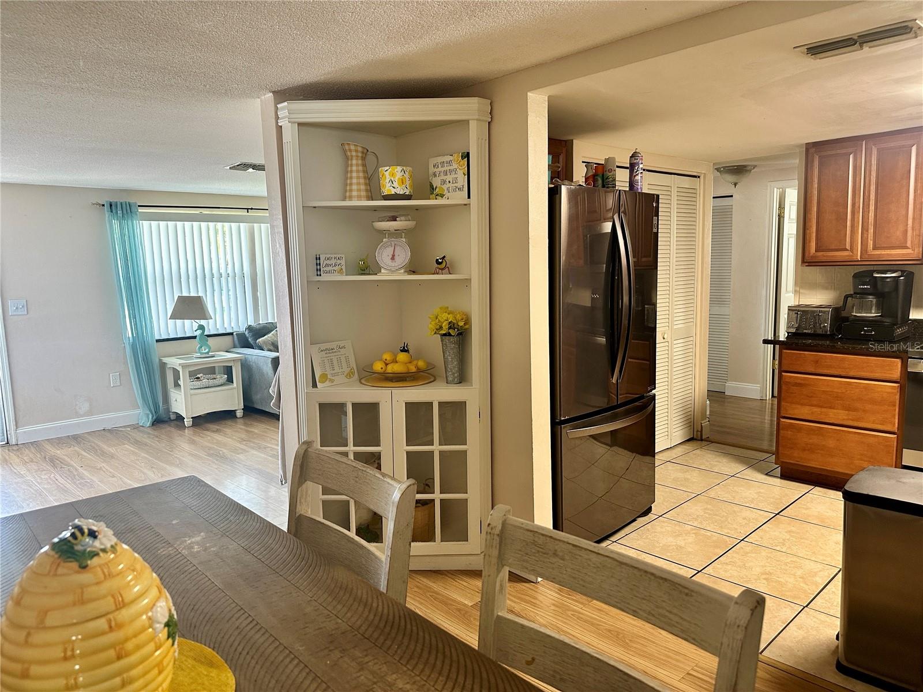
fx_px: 640
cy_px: 346
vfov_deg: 56.8
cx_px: 462
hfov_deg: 71.6
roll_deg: +1.9
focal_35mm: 24
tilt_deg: -7.6
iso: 200
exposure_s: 1/60
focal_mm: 6.86
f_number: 1.78
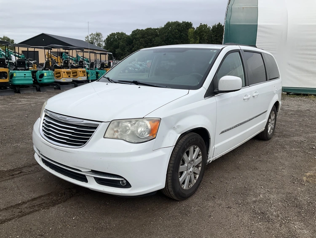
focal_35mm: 29
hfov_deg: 61.6
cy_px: 119
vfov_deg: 48.3
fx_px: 265
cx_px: 158
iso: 25
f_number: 1.8
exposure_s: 1/2058
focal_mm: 3
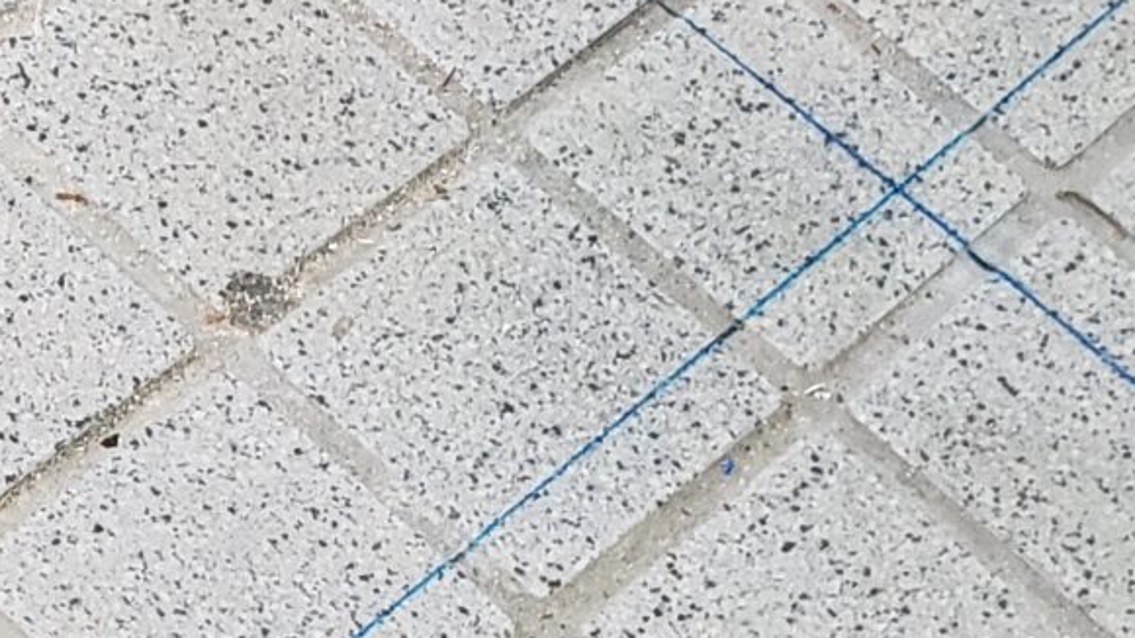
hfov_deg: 15.9
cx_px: -495
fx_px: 3761
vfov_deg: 9.7
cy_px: 366
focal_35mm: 125
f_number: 2.4
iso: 320
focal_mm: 4.3
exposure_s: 1/60
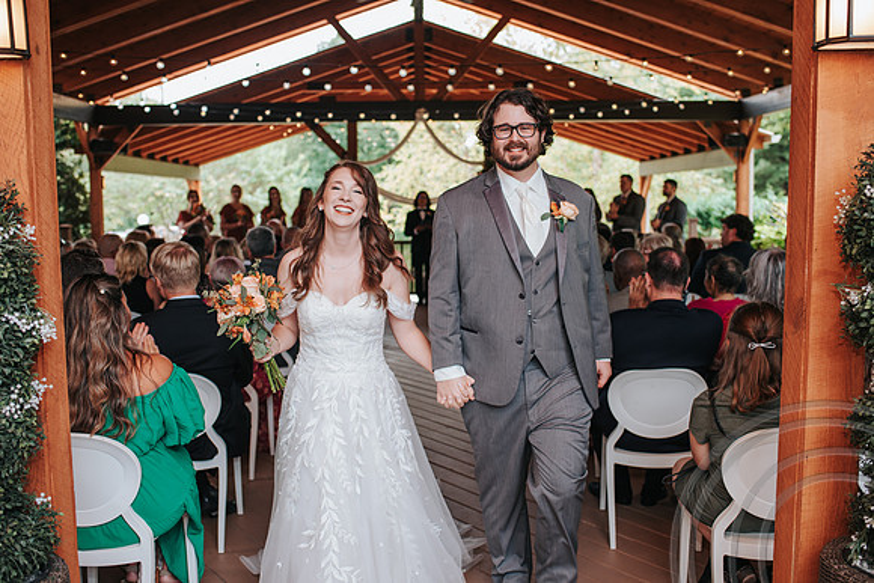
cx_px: 437
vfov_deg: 36.9
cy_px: 292
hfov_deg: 53.1
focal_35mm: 36
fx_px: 874
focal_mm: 35
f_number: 3.2
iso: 200
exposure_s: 1/125
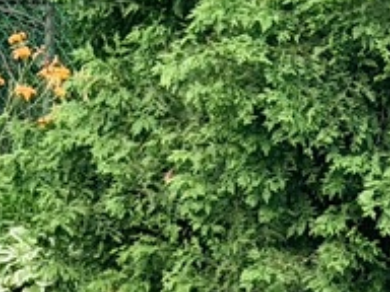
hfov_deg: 5.2
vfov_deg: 4.1
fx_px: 4056
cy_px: 156
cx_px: -812
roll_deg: +0.1
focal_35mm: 360
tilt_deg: -2.5
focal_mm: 6.76
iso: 80
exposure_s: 1/611
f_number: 1.78
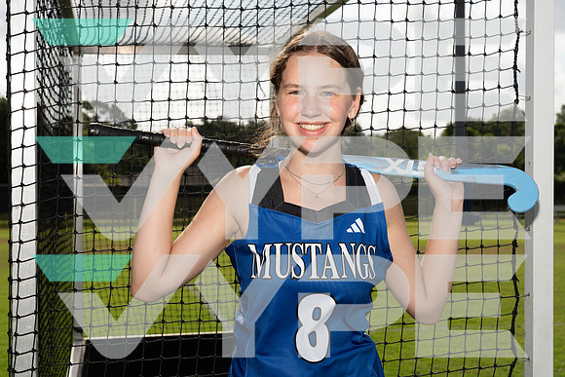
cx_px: 282
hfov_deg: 32.9
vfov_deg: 22.3
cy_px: 188
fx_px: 958
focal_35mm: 61
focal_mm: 61
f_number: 9
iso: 125
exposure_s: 1/250
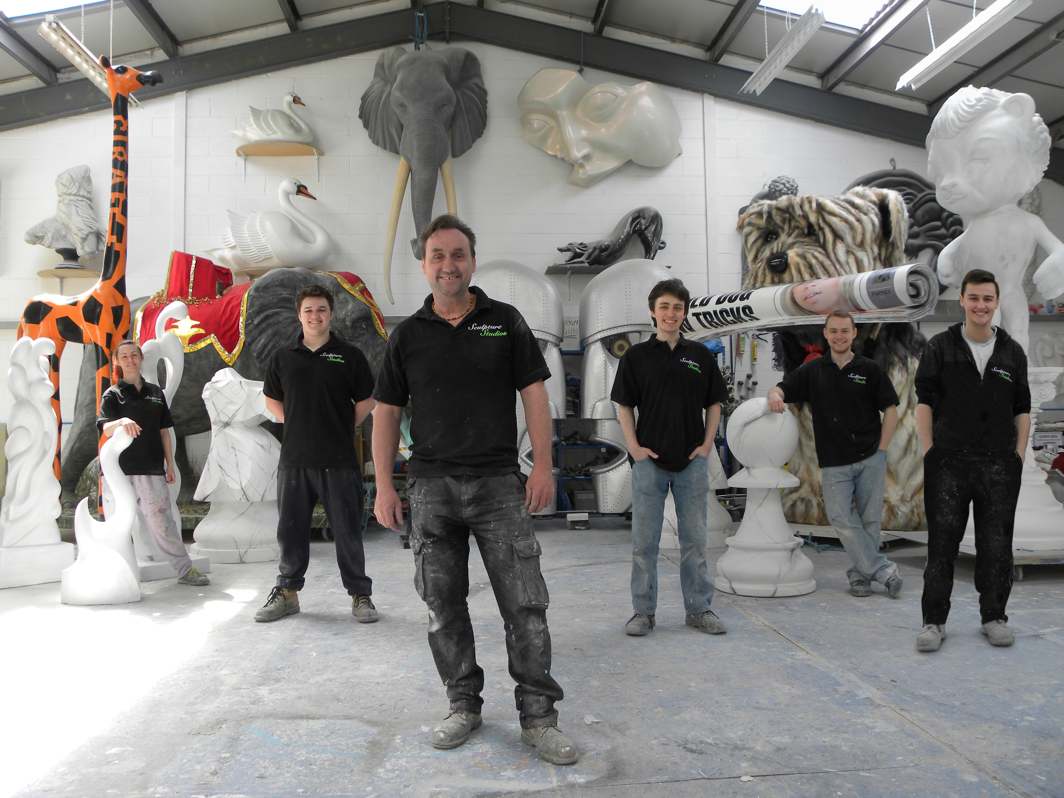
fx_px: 891
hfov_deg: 61.7
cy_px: 399
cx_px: 532
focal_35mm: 29
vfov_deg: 48.2
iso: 64
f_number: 3.2
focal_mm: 5.2
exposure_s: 1/87
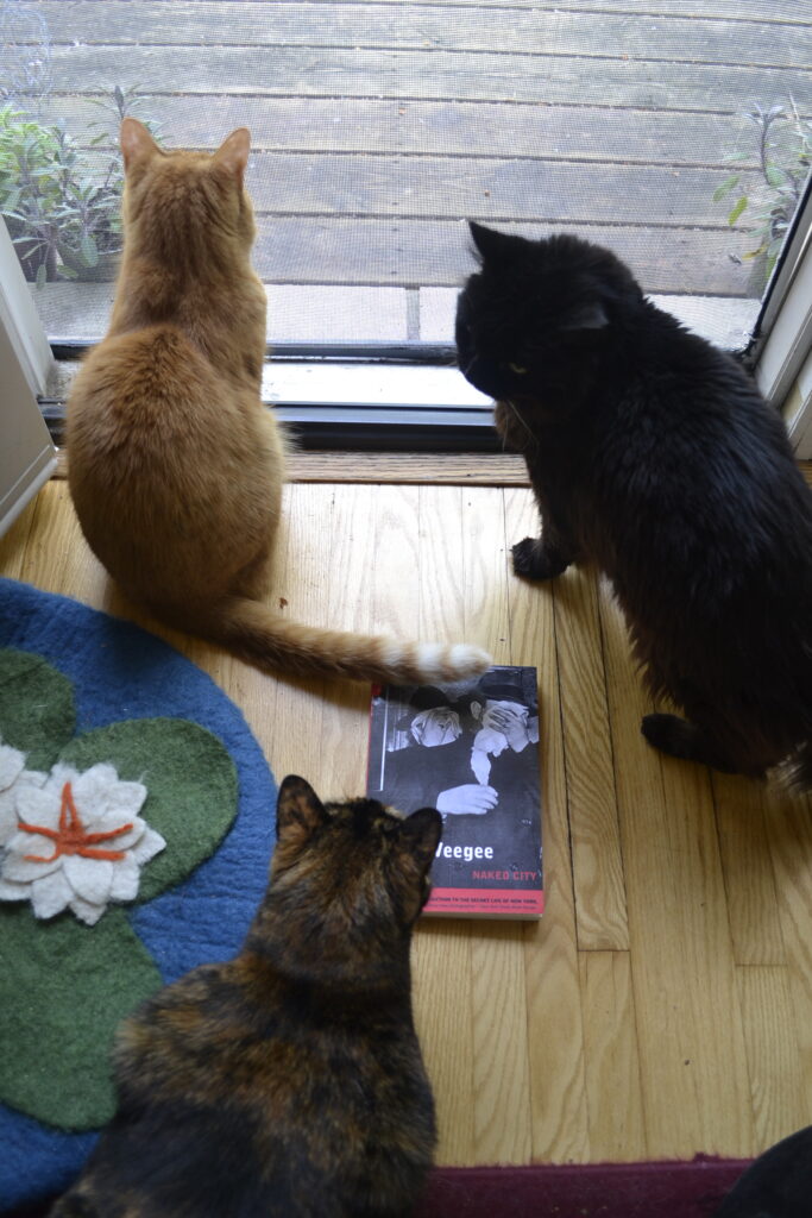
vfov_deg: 61.9
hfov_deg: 43.6
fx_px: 1015
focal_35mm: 30
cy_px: 609
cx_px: 406
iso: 400
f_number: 3.8
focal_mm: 20
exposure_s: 1/20
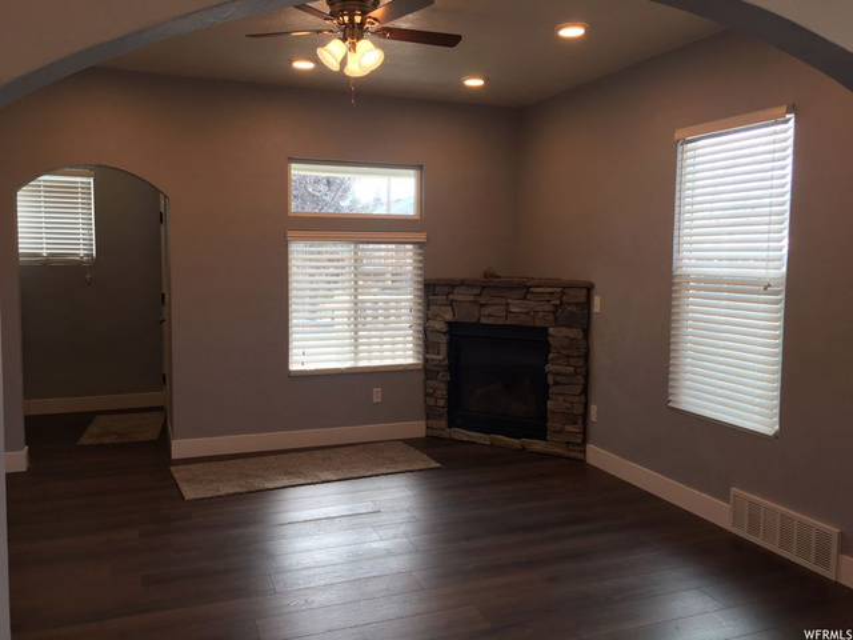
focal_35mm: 29
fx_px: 715
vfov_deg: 48.2
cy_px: 320
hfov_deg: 61.7
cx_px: 426
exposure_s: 1/60
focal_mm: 4.15
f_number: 2.2
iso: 32
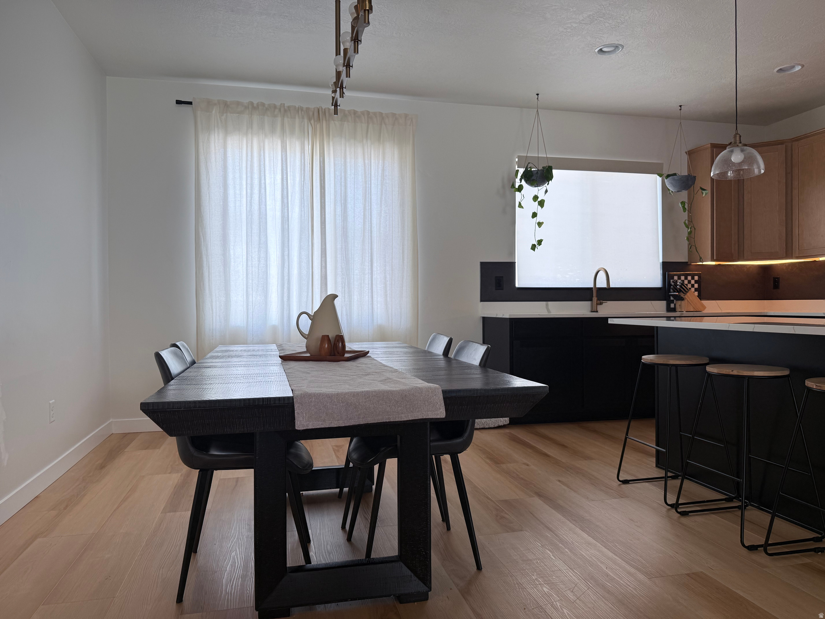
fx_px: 572
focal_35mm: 24
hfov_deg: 71.6
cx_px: 412
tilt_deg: +0.0
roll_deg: +0.7
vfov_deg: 56.8
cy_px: 310
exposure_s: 1/180
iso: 64
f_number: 1.78
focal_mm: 6.76
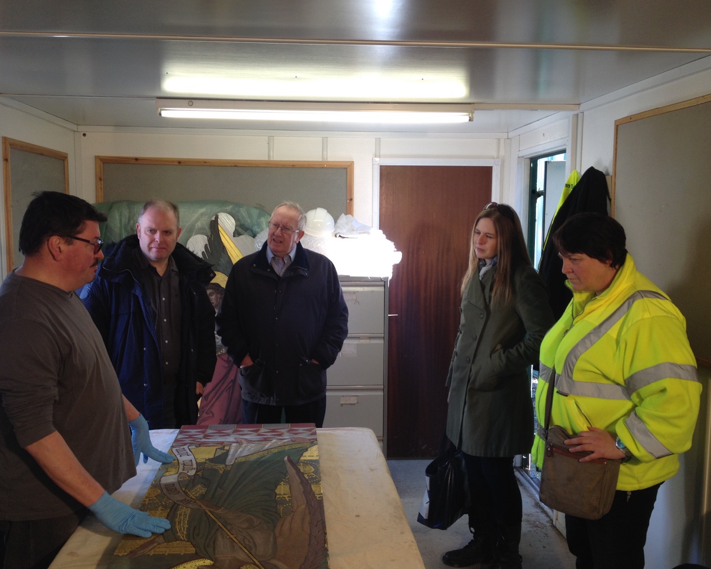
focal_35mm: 37
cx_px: 343
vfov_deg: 40.1
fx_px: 778
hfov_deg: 49.1
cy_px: 285
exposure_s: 1/60
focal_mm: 4.28
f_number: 2.4
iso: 50
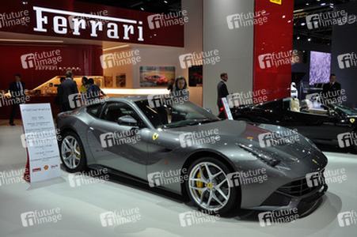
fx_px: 327
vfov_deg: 39.9
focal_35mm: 33
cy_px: 118
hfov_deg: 57.3
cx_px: 178
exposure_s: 1/125
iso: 500
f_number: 5.6
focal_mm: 22
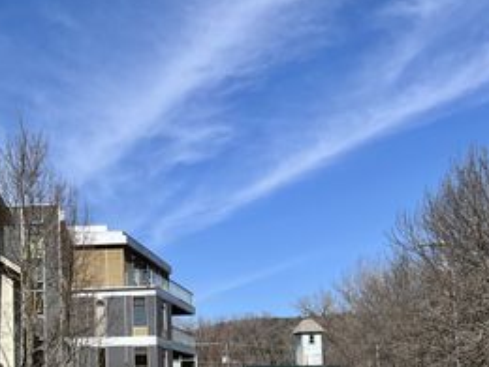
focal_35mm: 60
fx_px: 848
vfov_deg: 23.6
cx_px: 53
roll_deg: -0.1
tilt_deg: +3.8
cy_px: 352
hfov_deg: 30.8
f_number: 1.5
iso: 50
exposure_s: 1/6211
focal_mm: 5.7
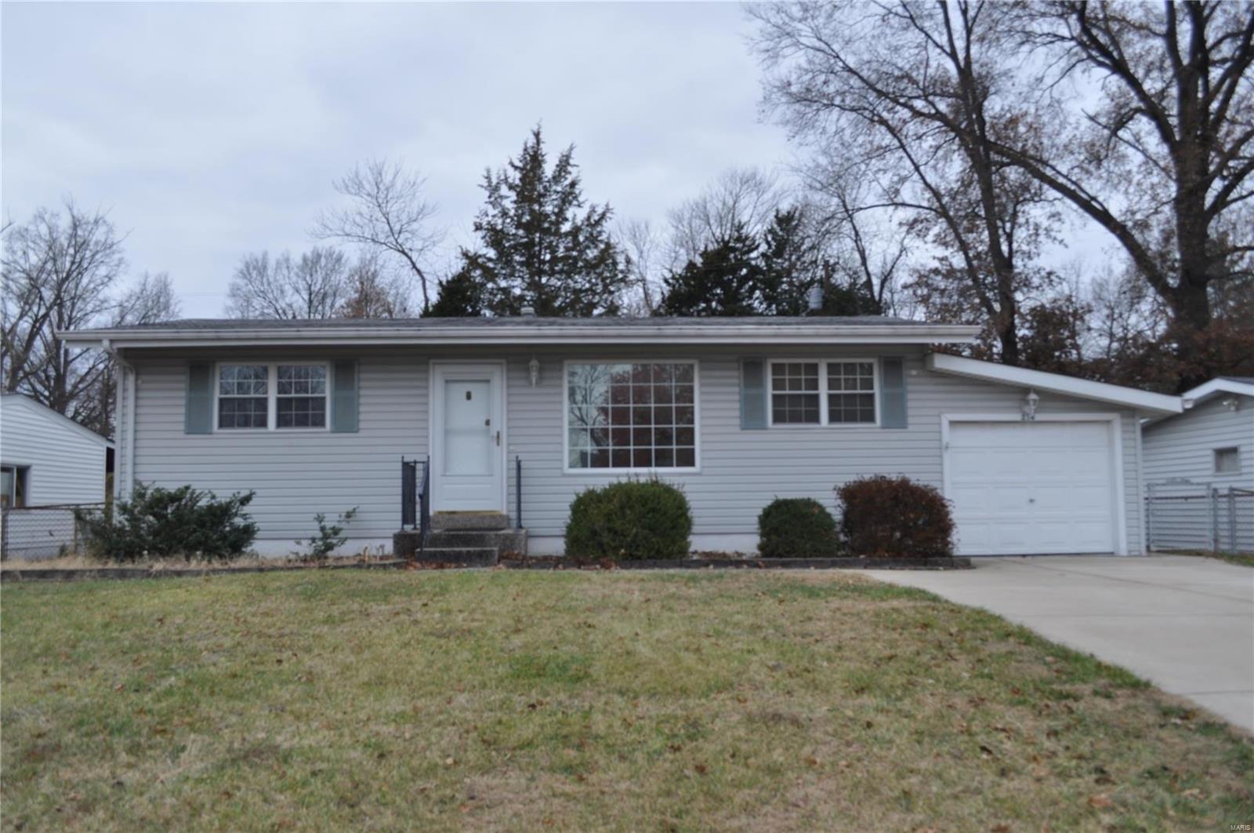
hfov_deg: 62.0
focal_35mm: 30
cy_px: 416
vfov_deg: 43.5
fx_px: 1044
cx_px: 627
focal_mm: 20
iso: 200
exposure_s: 1/250
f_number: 8
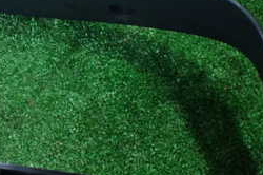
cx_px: 18
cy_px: 61
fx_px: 547
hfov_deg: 26.0
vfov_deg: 18.1
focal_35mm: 75
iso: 800
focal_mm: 5.4
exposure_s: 1/40
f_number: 2.3
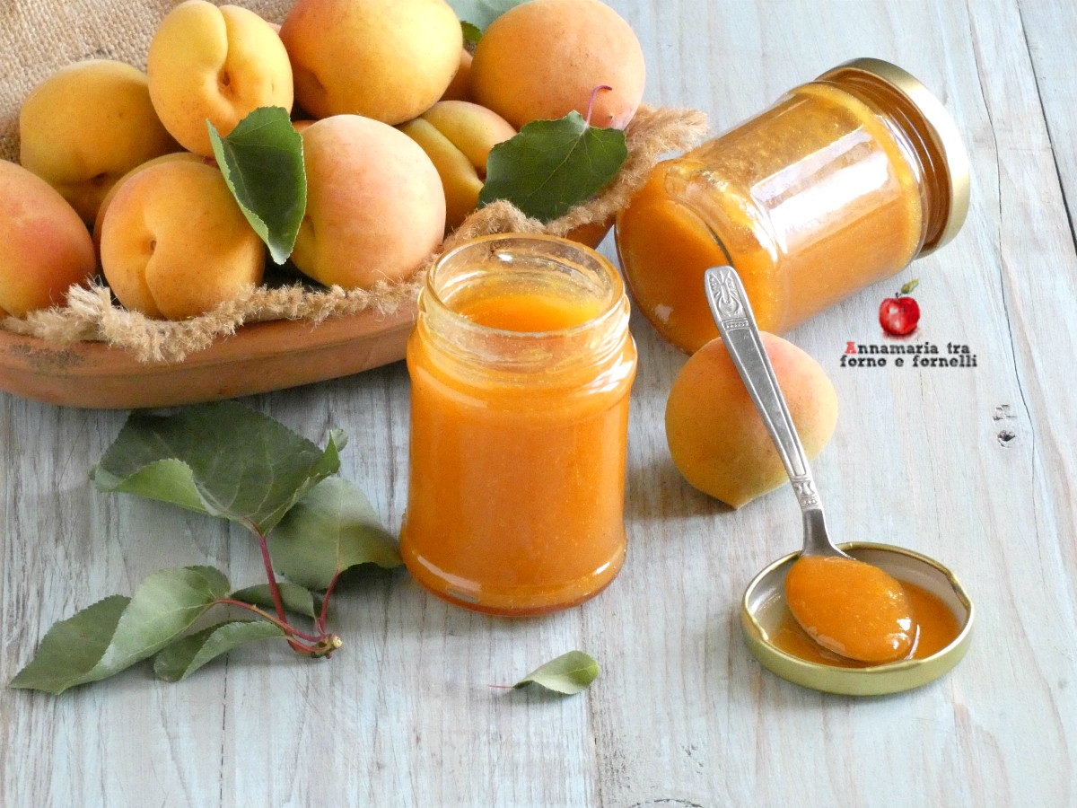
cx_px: 538
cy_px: 404
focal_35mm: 205
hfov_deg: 9.7
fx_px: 6378
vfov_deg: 7.2
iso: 1600
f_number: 6.3
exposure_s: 1/80
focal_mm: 36.8
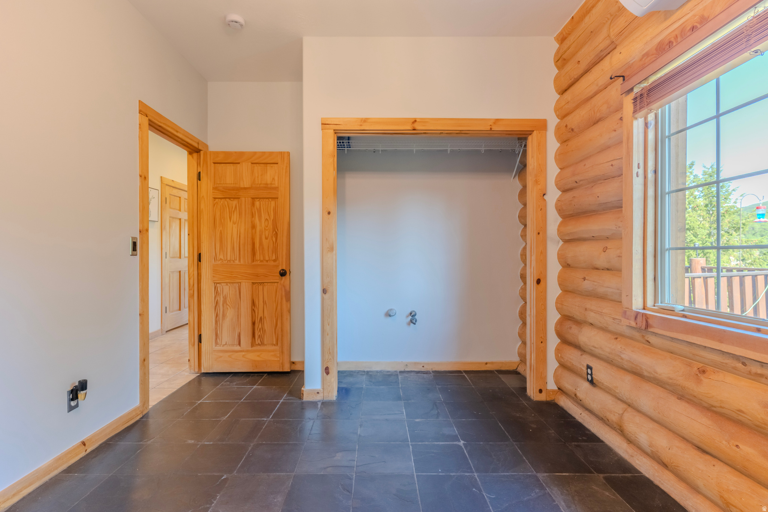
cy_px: 256
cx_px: 384
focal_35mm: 17
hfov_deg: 93.3
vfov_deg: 70.4
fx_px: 363
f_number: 8
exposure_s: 1/200
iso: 1000
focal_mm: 17
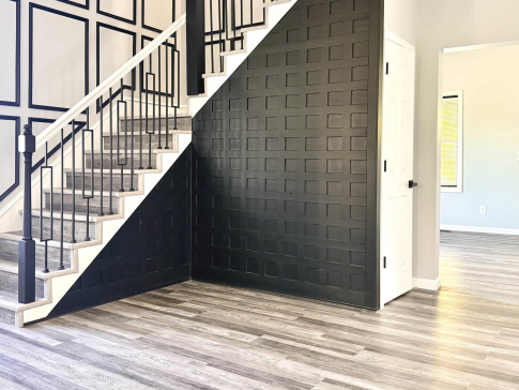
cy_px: 171
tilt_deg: -0.4
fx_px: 495
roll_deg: -0.5
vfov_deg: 42.9
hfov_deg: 55.3
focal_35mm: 33
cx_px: 242
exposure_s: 1/60
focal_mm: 6.76
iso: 400
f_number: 1.78
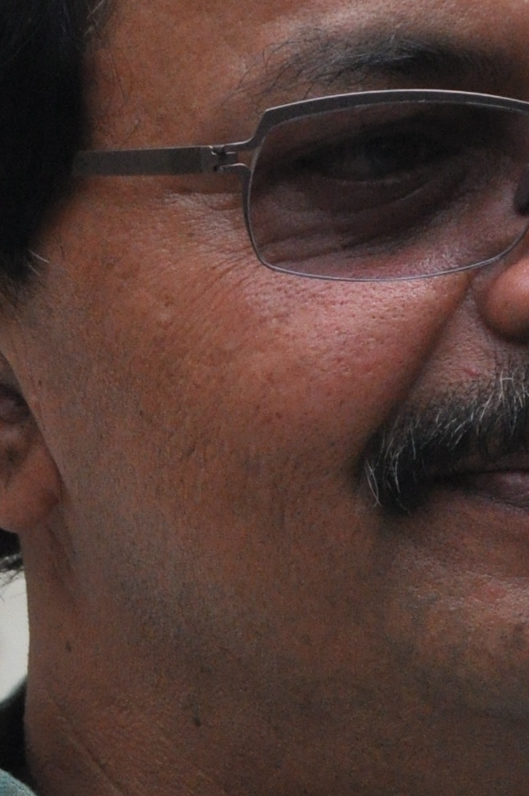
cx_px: 514
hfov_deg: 2.0
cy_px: 893
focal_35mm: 702
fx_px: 15516
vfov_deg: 2.9
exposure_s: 1/1250
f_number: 9
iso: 800
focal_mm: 105
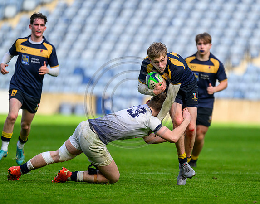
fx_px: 4966
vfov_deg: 2.4
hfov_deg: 3.0
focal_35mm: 650
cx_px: 160
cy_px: 98
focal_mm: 560
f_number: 4
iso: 1250
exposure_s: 1/3200
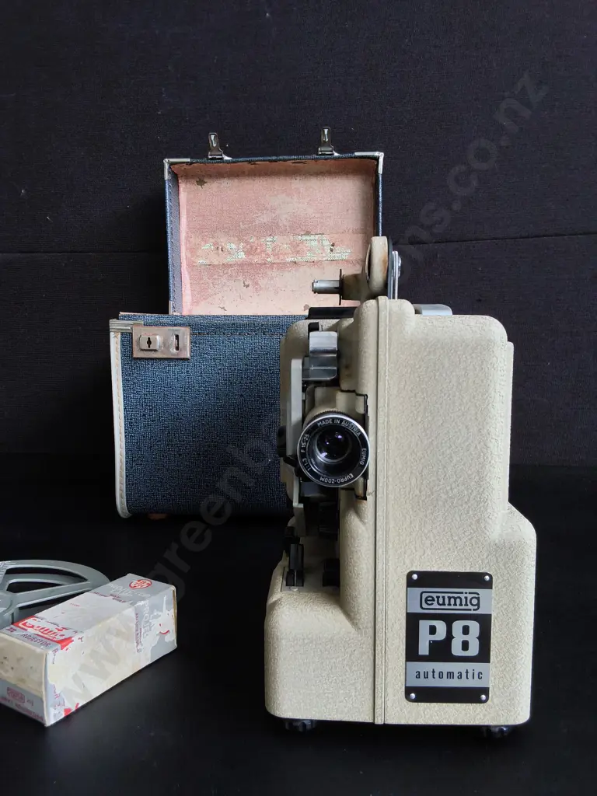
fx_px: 621
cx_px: 298
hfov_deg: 51.4
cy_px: 398
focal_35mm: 27
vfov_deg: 65.3
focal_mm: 2.87
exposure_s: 1/120
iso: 125
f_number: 2
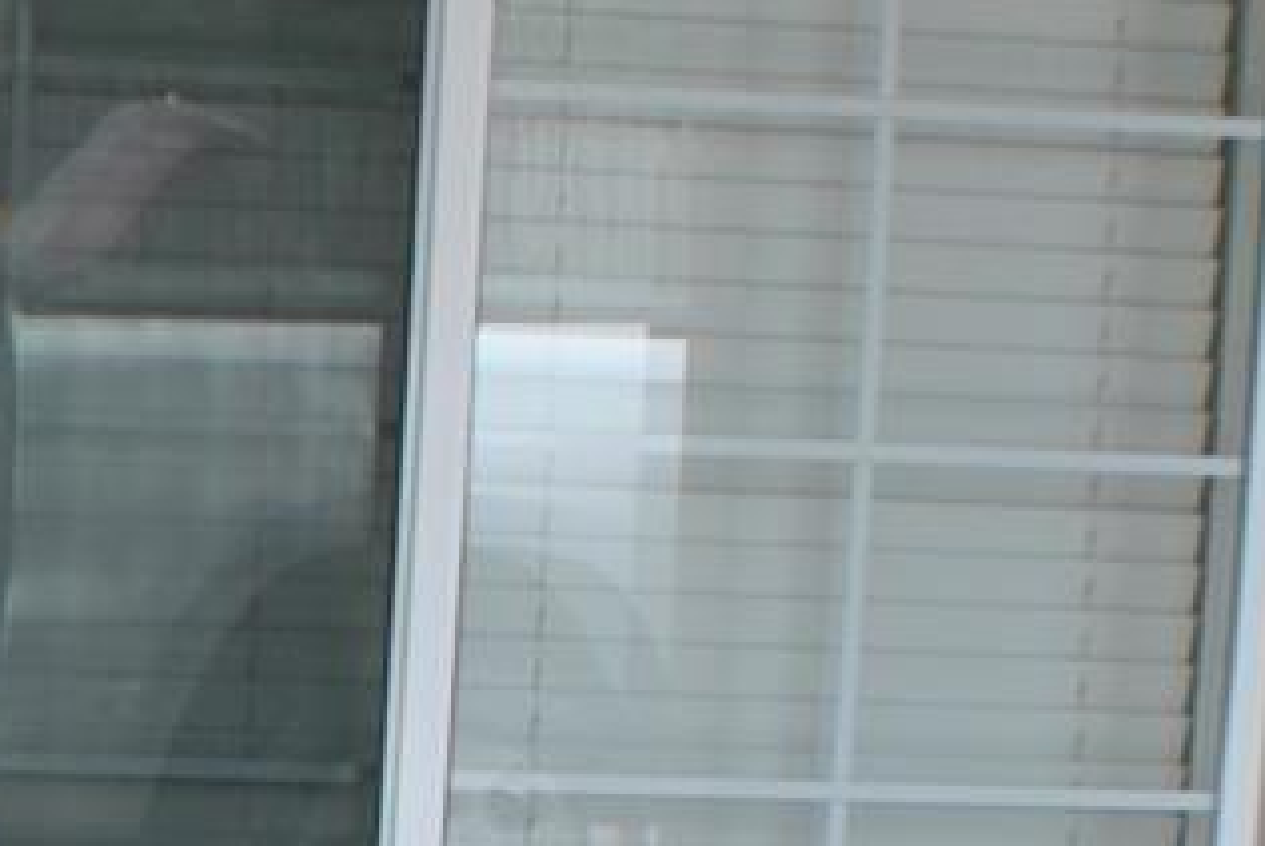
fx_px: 6436
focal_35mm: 183
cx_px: -978
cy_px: 1169
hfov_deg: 10.6
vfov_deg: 7.4
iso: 125
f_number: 5.6
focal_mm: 20
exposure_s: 1/125
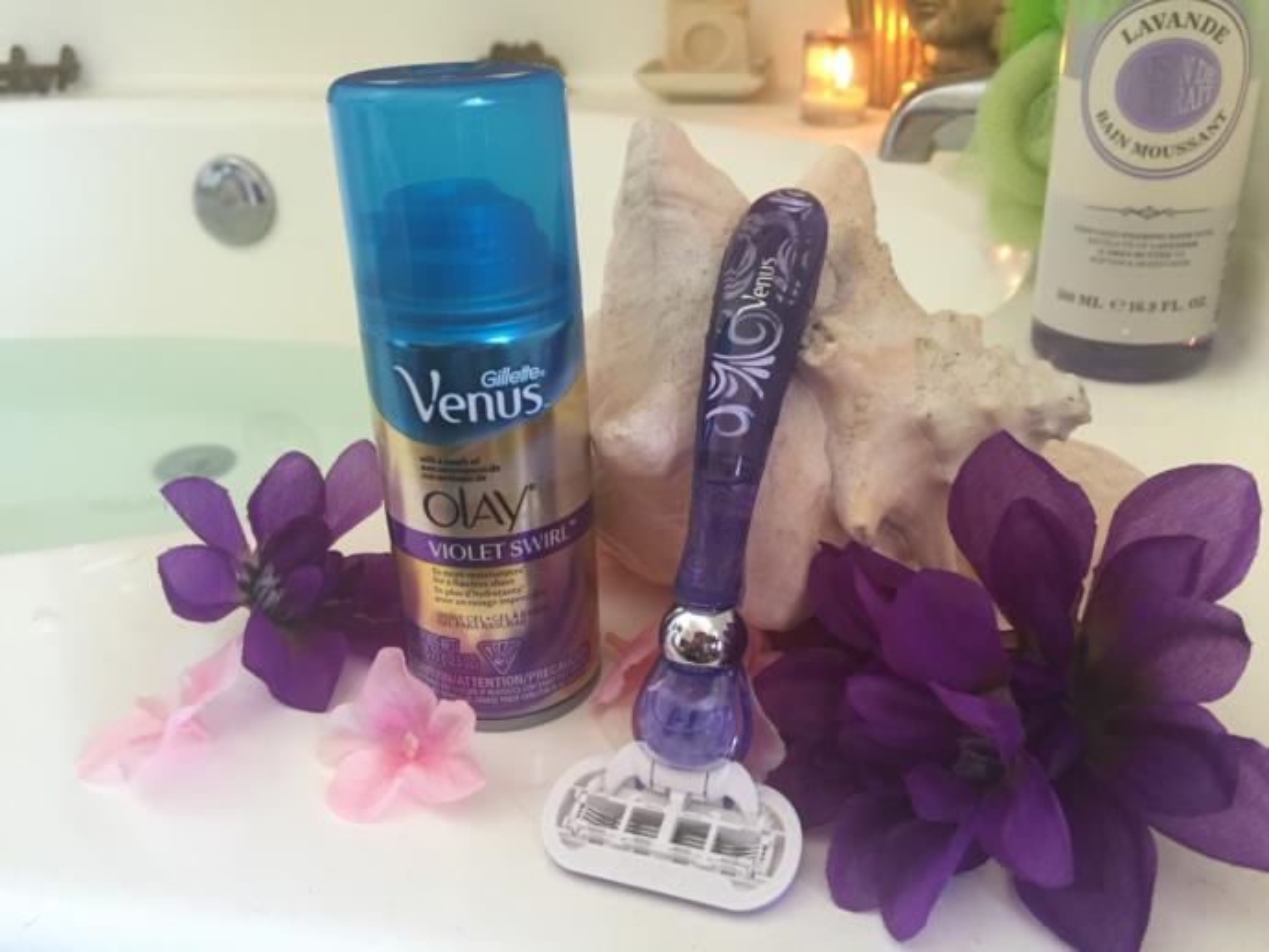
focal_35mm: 29
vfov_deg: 48.3
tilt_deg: -27.4
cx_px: 634
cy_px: 476
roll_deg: +1.7
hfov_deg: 61.6
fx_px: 1063
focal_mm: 4.15
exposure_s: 1/30
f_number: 2.2
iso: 100
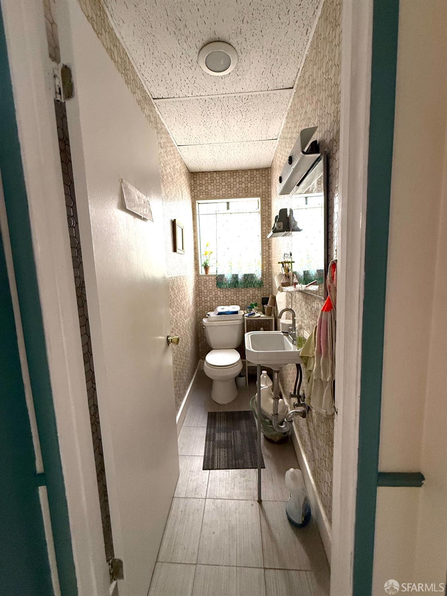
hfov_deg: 85.7
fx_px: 241
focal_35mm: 14
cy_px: 298
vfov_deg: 102.1
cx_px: 224
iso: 200
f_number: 2.2
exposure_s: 1/99
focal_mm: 2.22
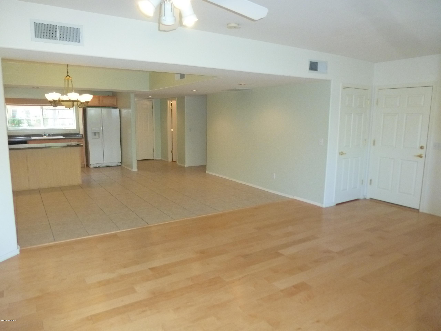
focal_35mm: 24
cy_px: 166
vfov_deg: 56.8
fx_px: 306
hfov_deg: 71.6
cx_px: 220
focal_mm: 4.3
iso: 400
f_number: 3.3
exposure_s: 1/60
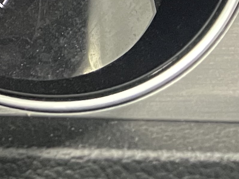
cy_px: -216
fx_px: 904
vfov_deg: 10.2
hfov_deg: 11.8
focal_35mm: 131
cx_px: -363
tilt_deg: -19.3
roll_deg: -1.6
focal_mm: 5.7
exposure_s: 1/36
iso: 640
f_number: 1.5
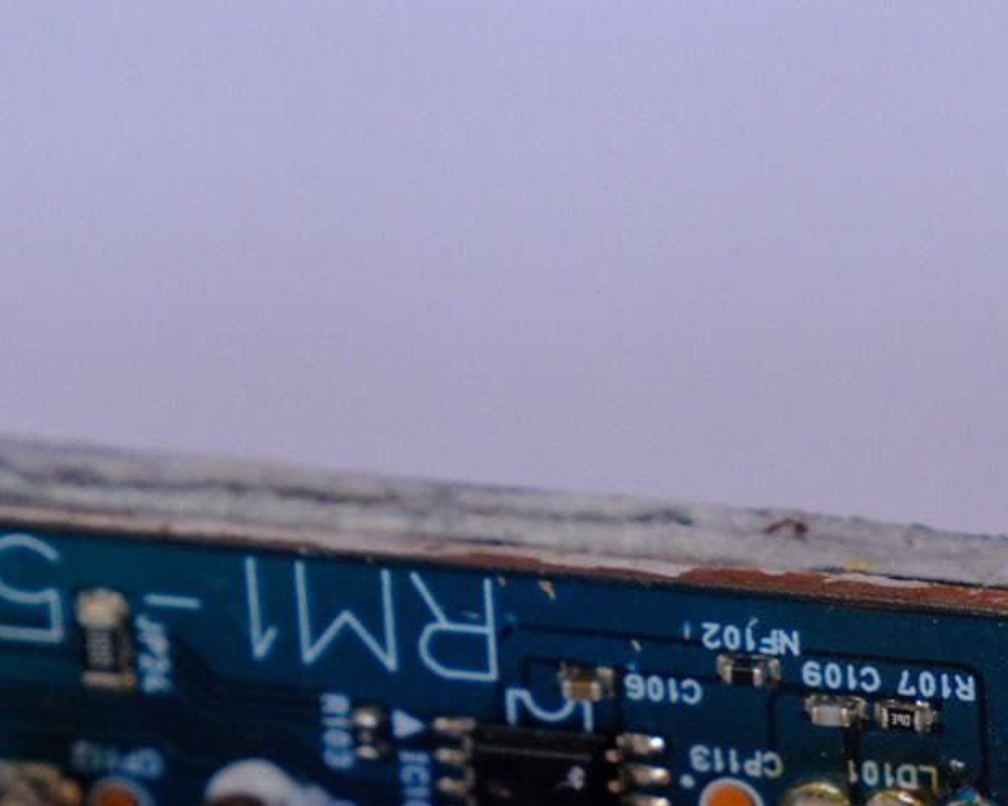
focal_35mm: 301
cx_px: 1193
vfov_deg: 5.1
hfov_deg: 6.4
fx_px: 8981
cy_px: 1020
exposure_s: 1/125
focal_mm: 55
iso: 800
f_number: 4
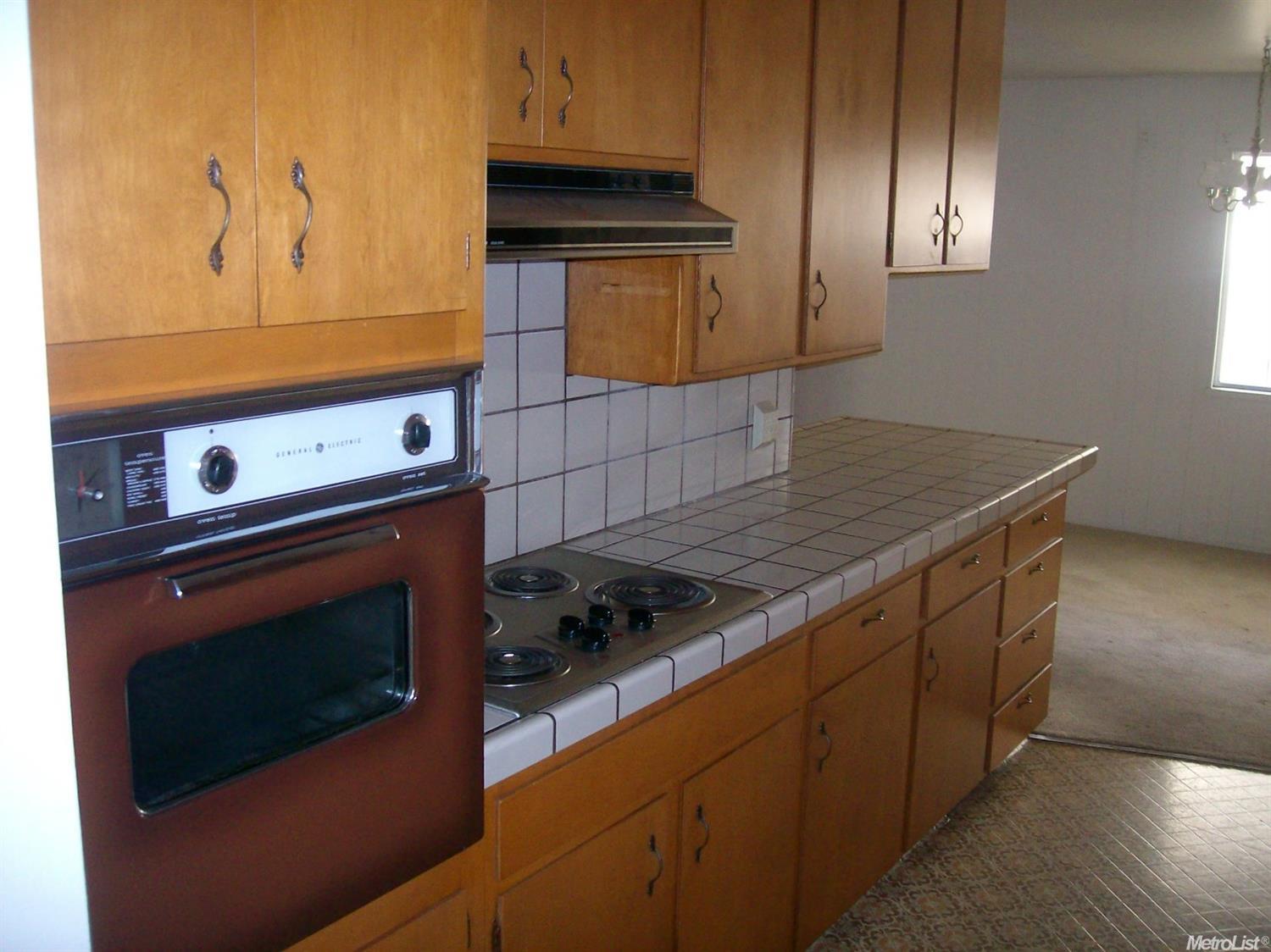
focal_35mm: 35
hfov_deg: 52.6
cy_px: 476
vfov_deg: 40.7
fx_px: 1285
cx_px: 636
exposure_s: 1/40
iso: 200
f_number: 2.8
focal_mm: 5.8
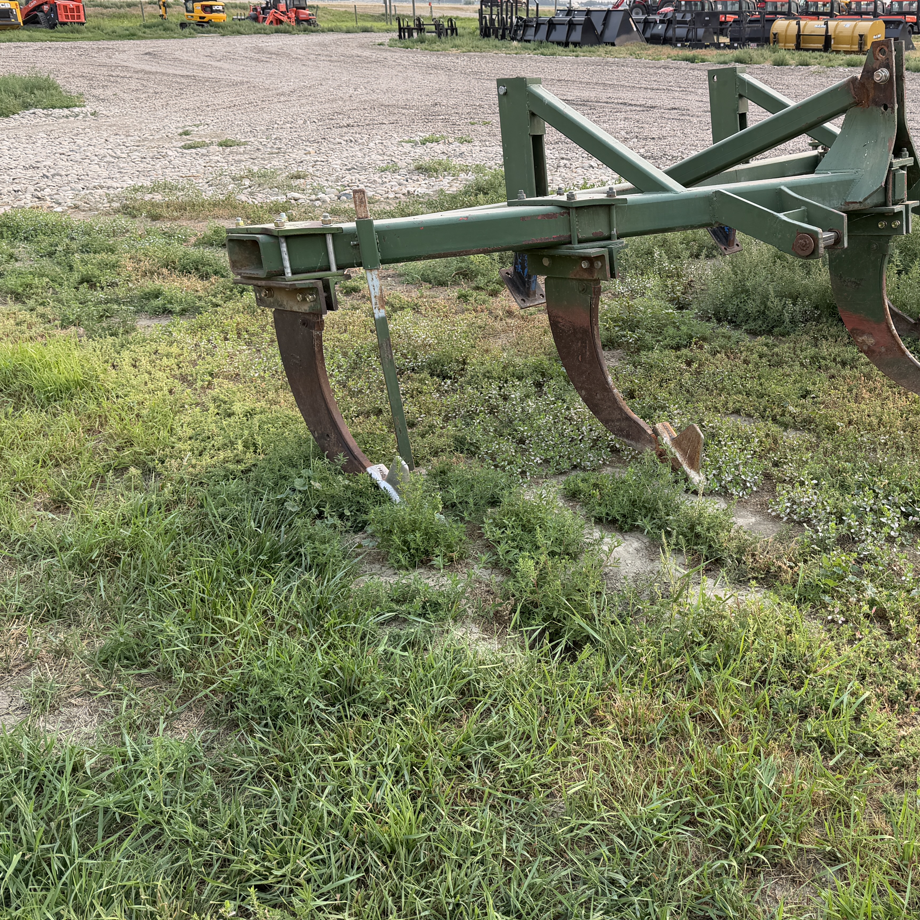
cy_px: 387
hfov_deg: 46.0
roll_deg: -1.1
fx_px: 1052
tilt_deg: -18.8
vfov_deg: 47.0
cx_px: 658
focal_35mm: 35
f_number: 1.78
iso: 100
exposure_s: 1/772
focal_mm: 6.76
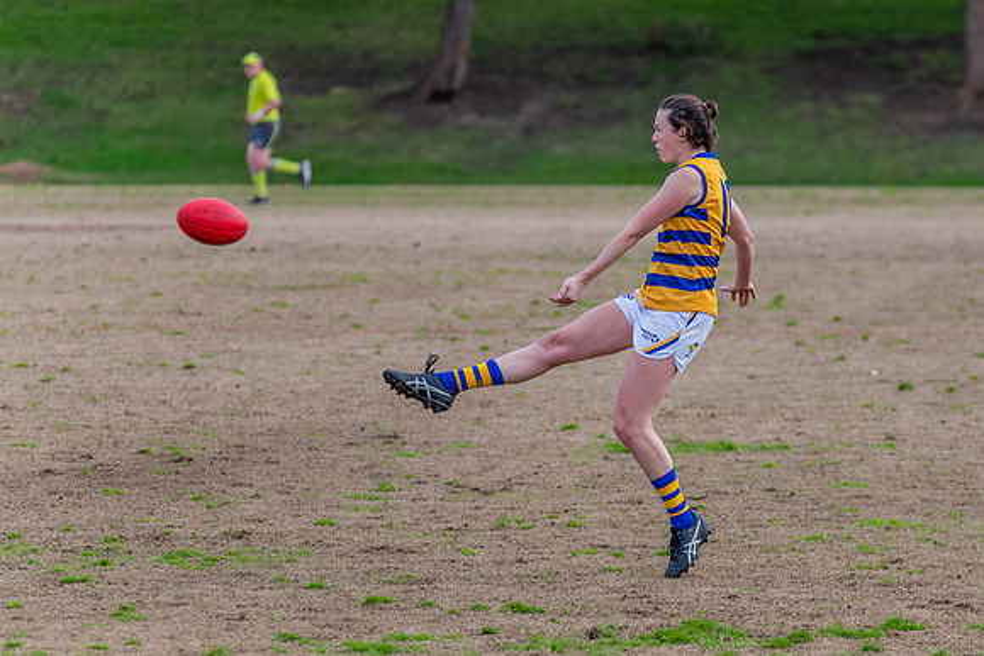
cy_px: 377
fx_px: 10020
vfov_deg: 3.8
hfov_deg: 5.6
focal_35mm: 367
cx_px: 640
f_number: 6.3
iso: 800
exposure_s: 1/1600
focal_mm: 280
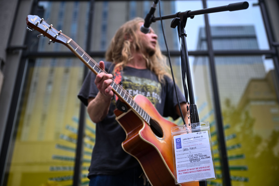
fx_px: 318
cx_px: 140
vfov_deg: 32.6
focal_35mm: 41
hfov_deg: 47.4
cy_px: 93
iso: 64
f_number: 2.8
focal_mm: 41
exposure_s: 1/250
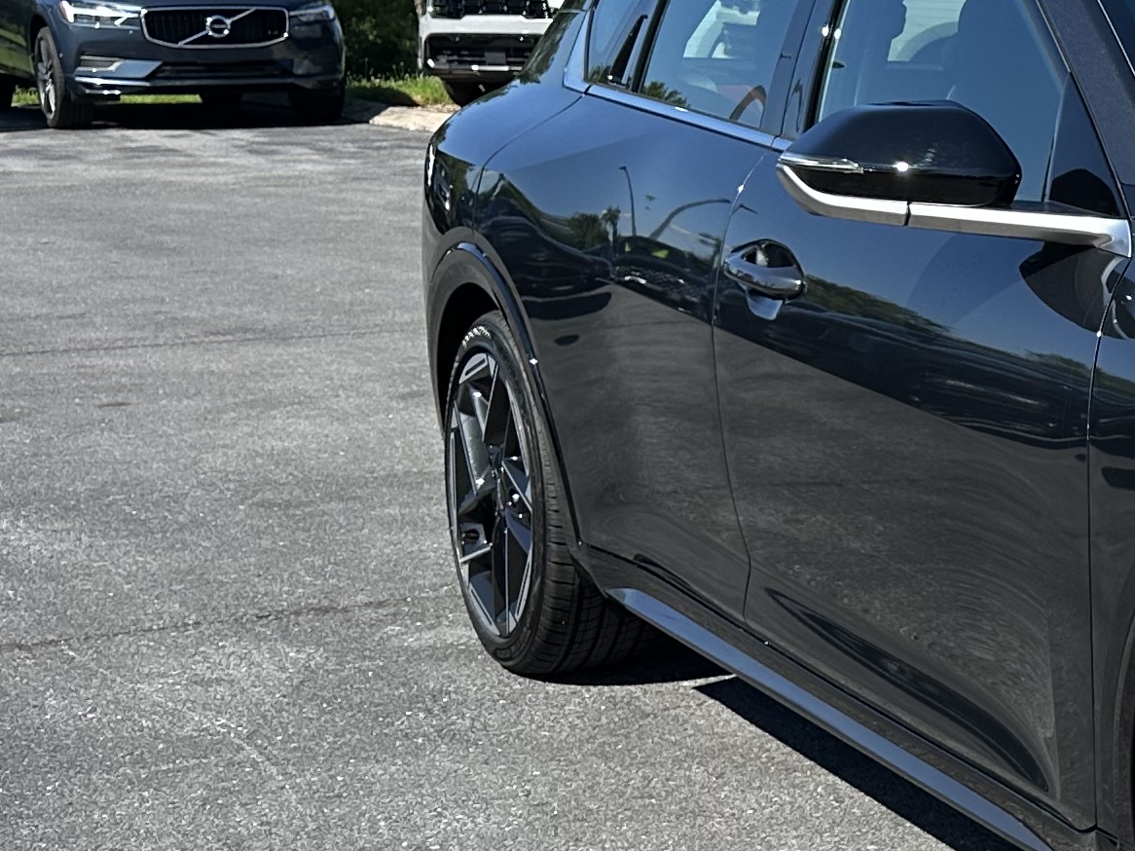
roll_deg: -1.1
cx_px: 1664
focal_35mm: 83
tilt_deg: -10.6
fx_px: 2721
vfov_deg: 17.8
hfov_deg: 20.4
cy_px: 478
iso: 80
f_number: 1.78
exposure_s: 1/3247
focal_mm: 6.86
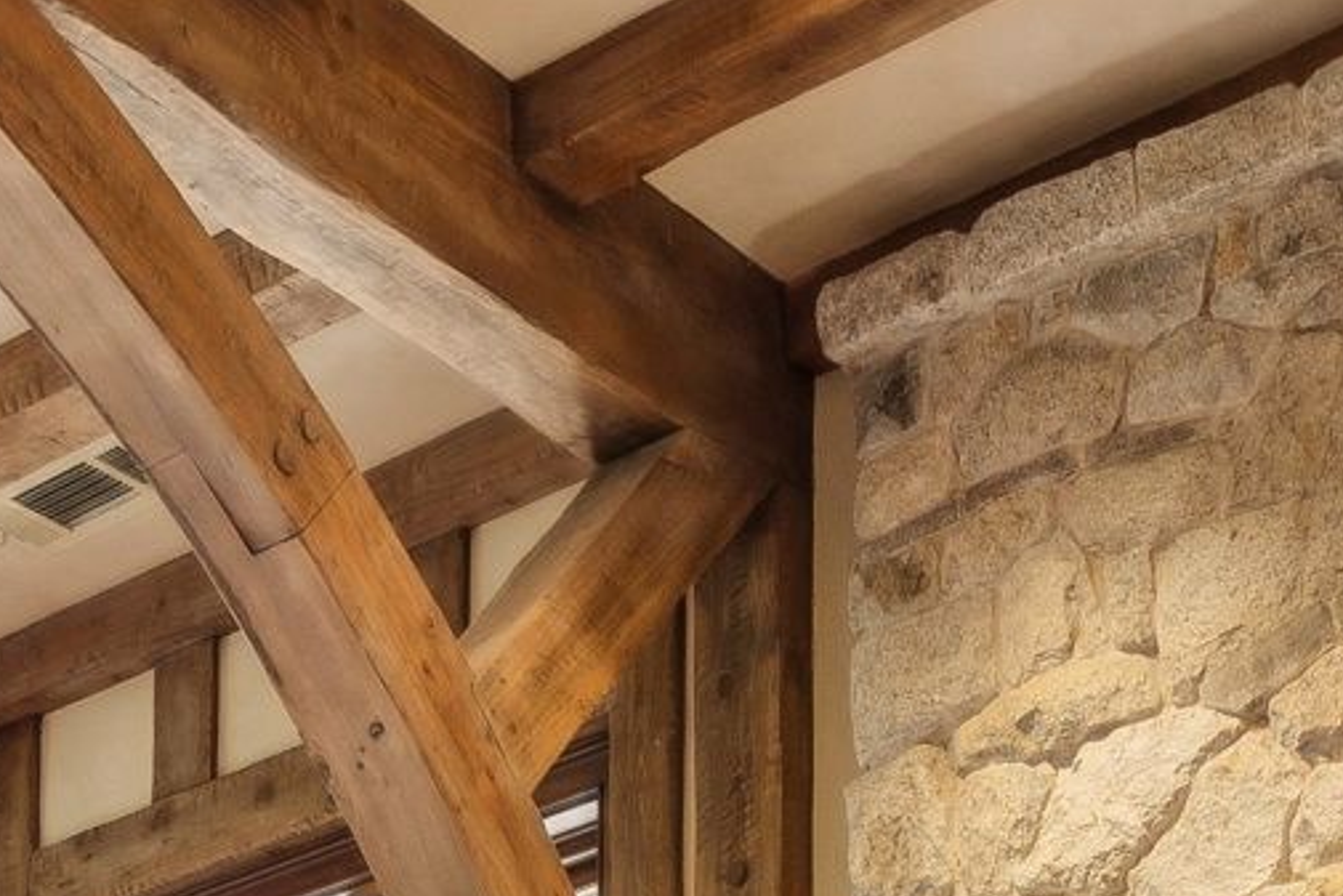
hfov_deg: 17.6
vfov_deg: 9.2
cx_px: 896
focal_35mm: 116
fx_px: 4334
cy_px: 2798
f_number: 13
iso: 100
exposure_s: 1
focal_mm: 16.3
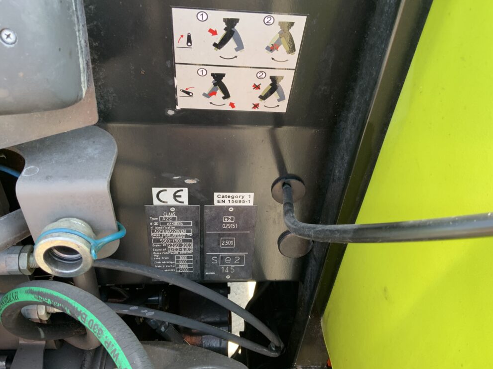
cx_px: 254
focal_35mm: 30
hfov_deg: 60.0
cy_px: 190
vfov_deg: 46.8
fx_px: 427
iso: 32
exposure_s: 1/122
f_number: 1.8
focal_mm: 3
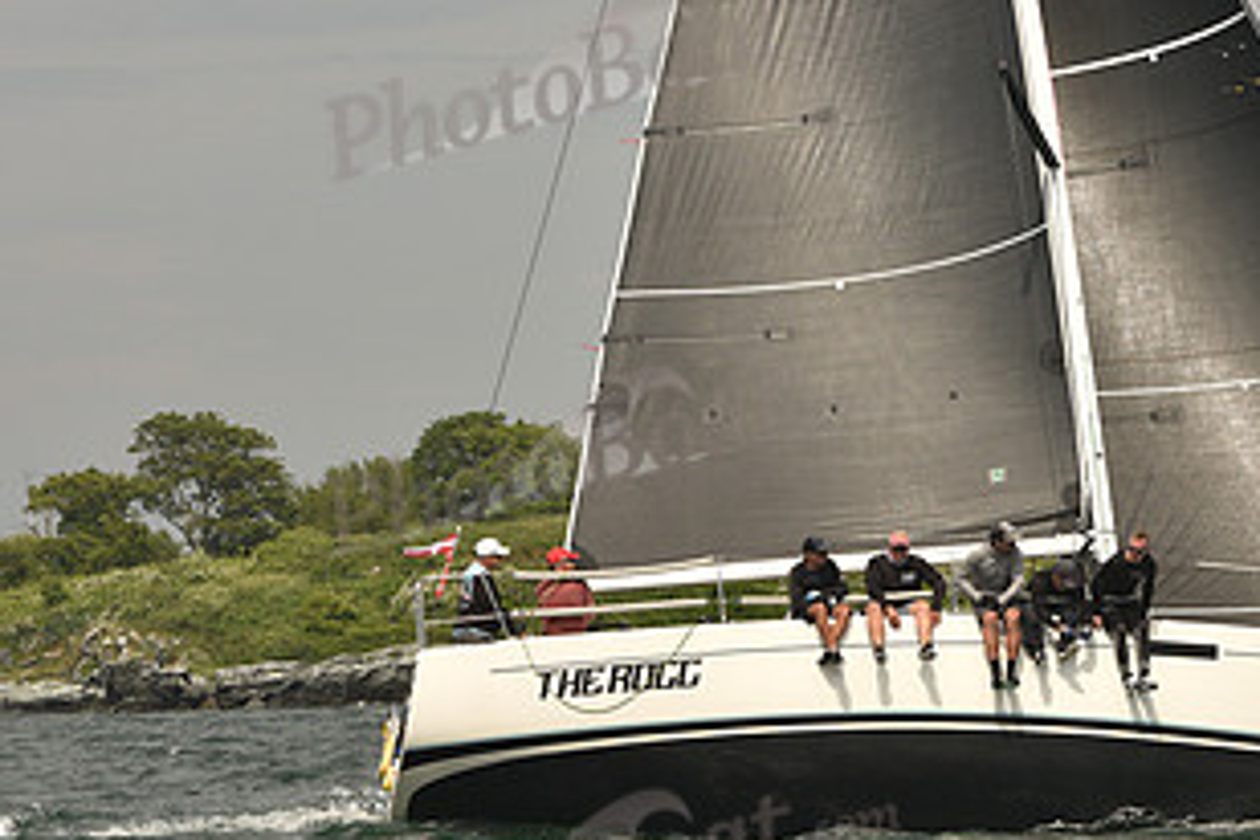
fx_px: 6579
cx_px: 1113
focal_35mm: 188
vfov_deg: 7.3
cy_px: 606
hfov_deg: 10.9
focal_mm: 100
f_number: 6.3
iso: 250
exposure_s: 1/640
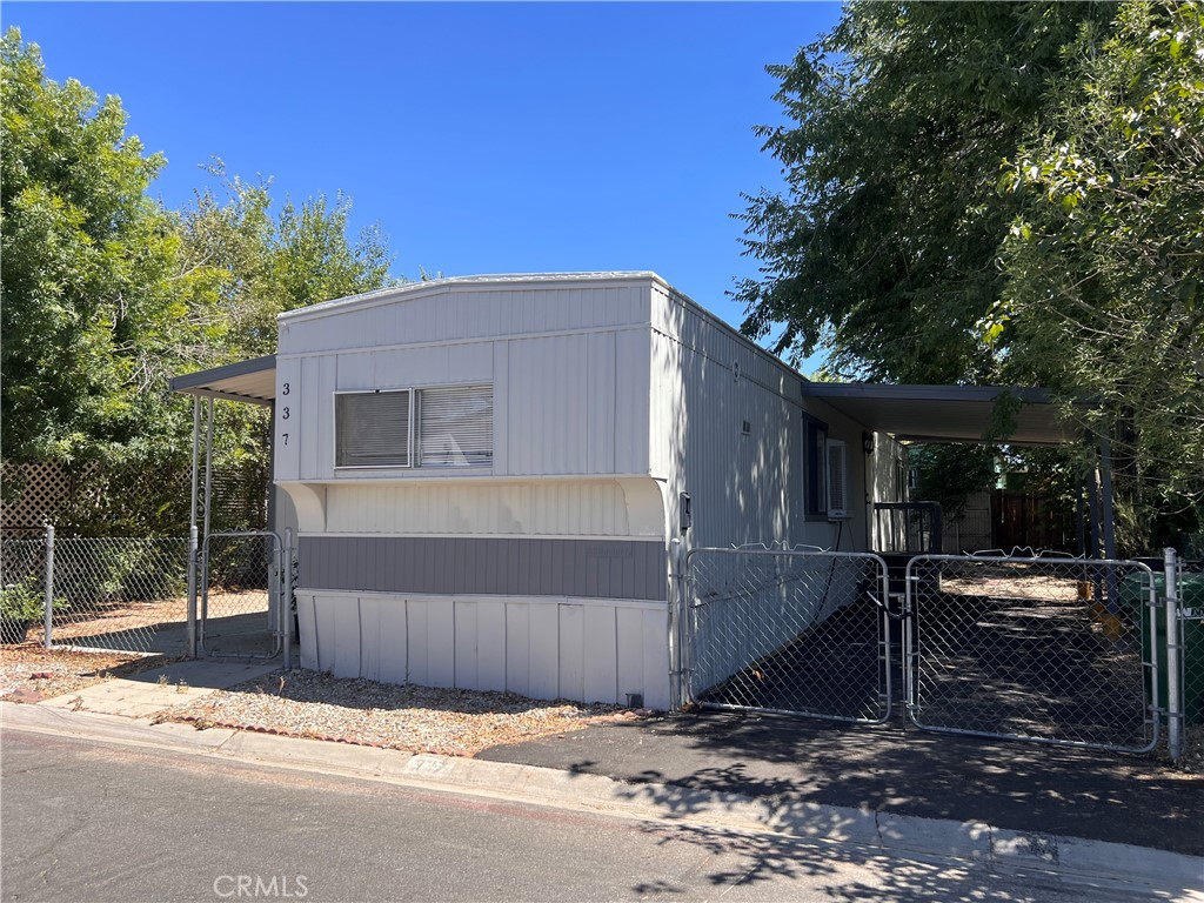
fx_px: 904
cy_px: 452
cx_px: 602
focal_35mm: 26
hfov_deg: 67.3
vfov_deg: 53.1
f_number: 1.5
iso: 50
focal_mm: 5.7
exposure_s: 1/2165
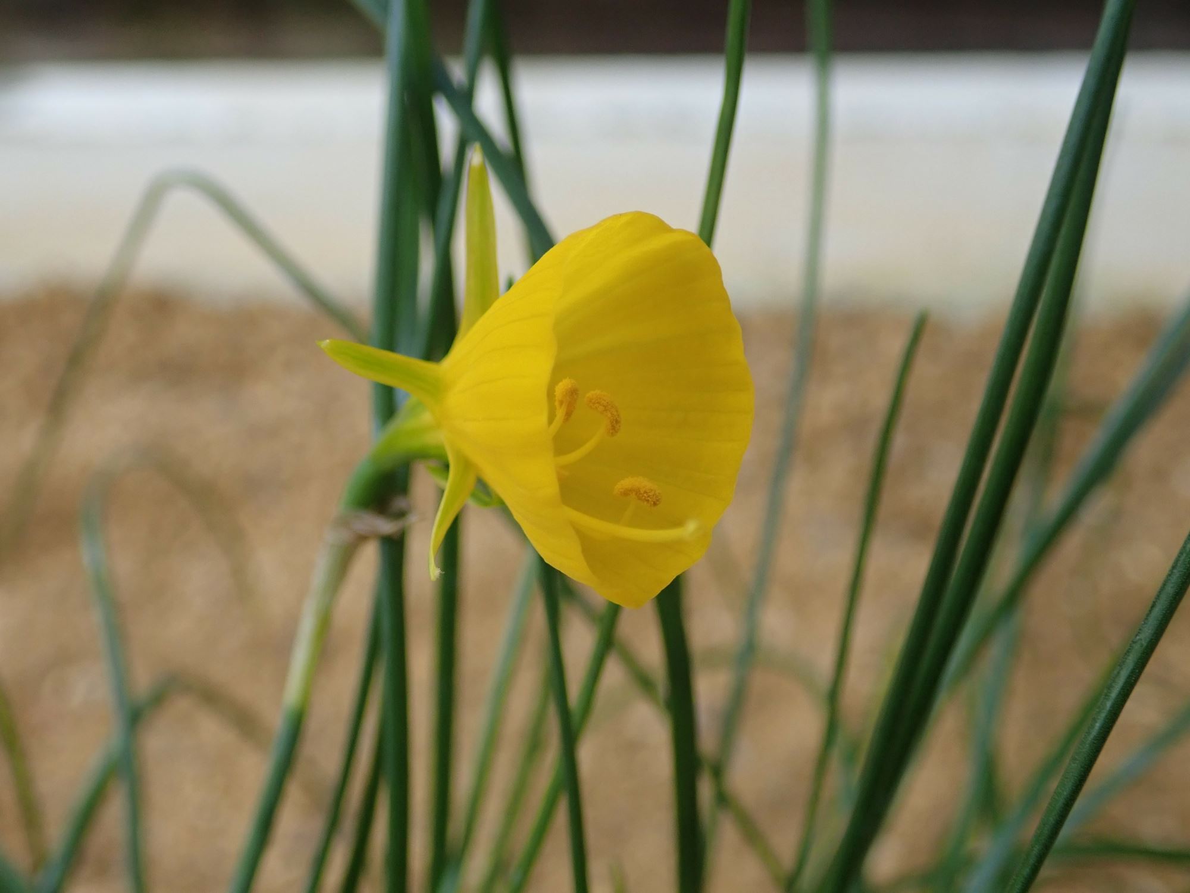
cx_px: 595
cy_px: 446
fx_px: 1478
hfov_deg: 43.9
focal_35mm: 43
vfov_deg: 33.6
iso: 200
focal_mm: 7.86
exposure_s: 1/160
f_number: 2.9
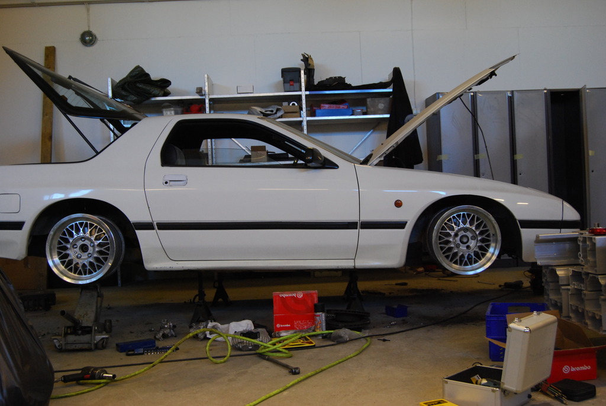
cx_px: 303
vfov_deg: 34.3
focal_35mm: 39
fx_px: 657
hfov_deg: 49.5
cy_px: 203
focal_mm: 26
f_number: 5.6
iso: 800
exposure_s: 1/30
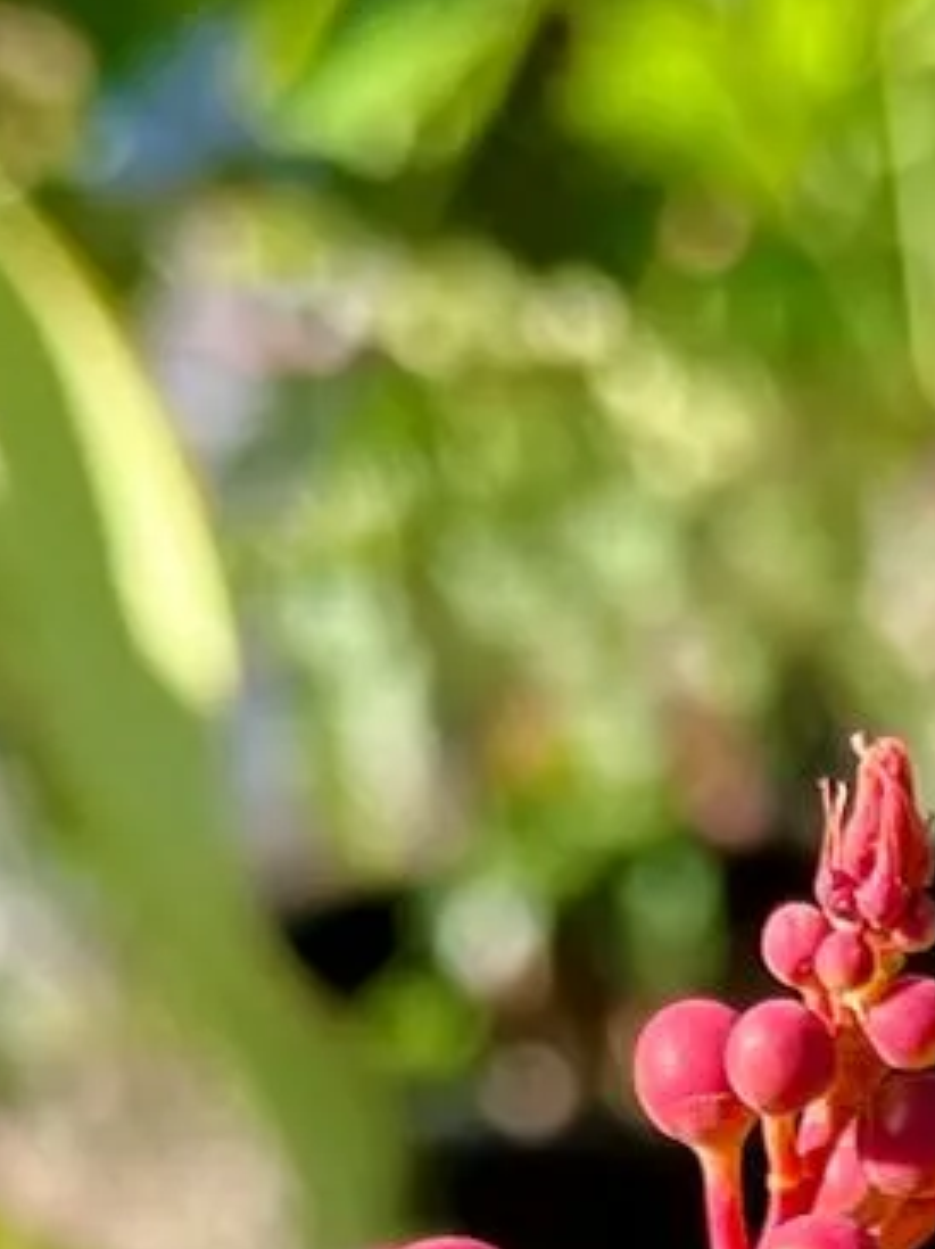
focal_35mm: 97
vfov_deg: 17.1
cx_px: 880
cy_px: 2167
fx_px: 3497
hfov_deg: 15.0
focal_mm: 4.2
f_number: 1.6
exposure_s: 1/818
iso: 32
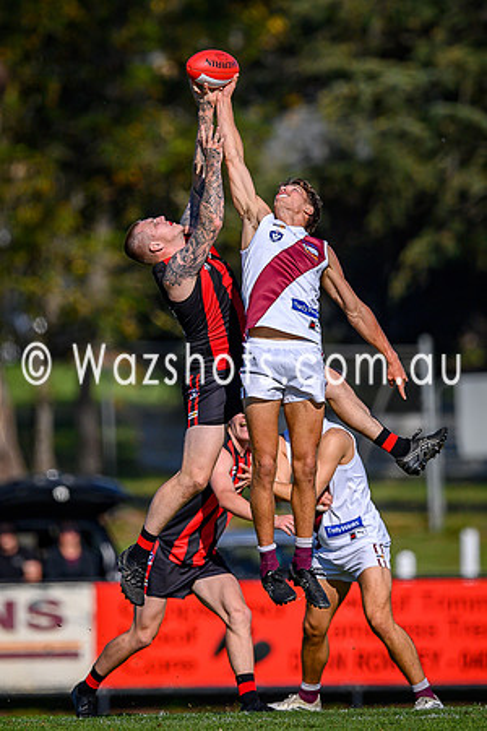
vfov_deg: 2.2
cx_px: 189
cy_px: 313
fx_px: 19410
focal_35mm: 957
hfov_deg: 1.4
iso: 140
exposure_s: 1/2500
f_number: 4
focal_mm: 500
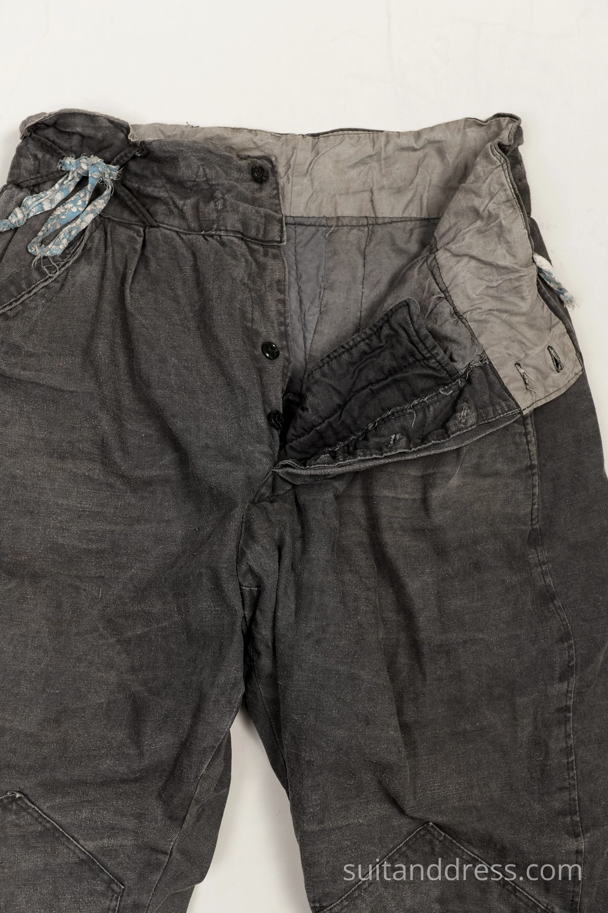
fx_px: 1216
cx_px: 304
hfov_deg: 28.1
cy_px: 456
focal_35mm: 48
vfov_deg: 41.1
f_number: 4
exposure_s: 1/60
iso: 400
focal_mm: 32
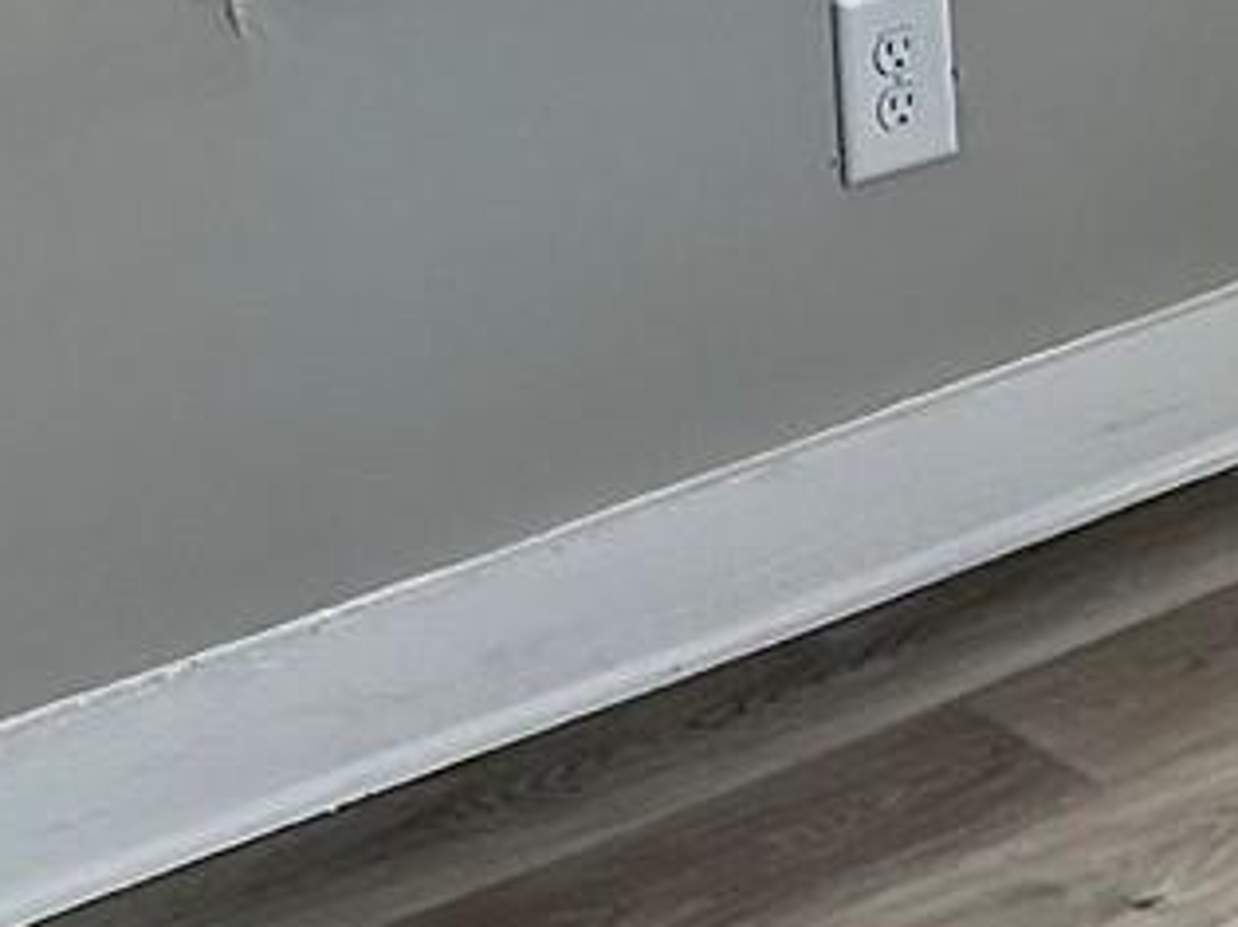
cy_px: -774
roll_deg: +1.6
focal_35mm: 156
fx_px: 5577
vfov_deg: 9.1
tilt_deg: -11.3
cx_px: 2154
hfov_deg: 11.8
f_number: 1.78
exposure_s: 1/165
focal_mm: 6.86
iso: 80
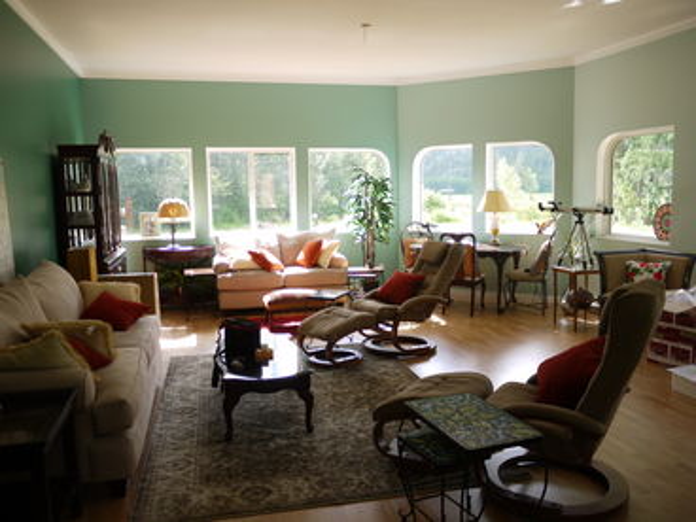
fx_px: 643
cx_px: 348
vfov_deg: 44.2
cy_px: 261
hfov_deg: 56.8
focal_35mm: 32
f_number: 3.7
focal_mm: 16
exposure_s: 1/80
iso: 100
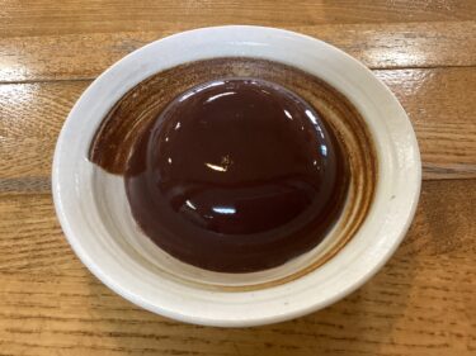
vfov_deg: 45.4
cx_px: 238
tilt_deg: -57.5
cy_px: 178
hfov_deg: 58.4
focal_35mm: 31
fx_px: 426
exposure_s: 1/50
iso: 200
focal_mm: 3.3
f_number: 2.4
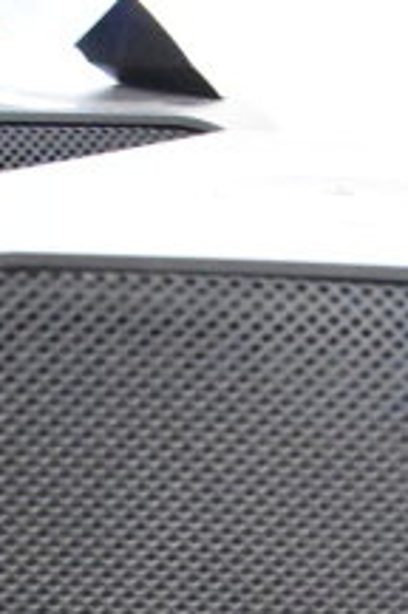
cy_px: 1108
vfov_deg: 15.4
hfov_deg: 11.9
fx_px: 1944
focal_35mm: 114
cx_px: 334
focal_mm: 18
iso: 16000
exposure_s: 1/30
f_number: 3.5
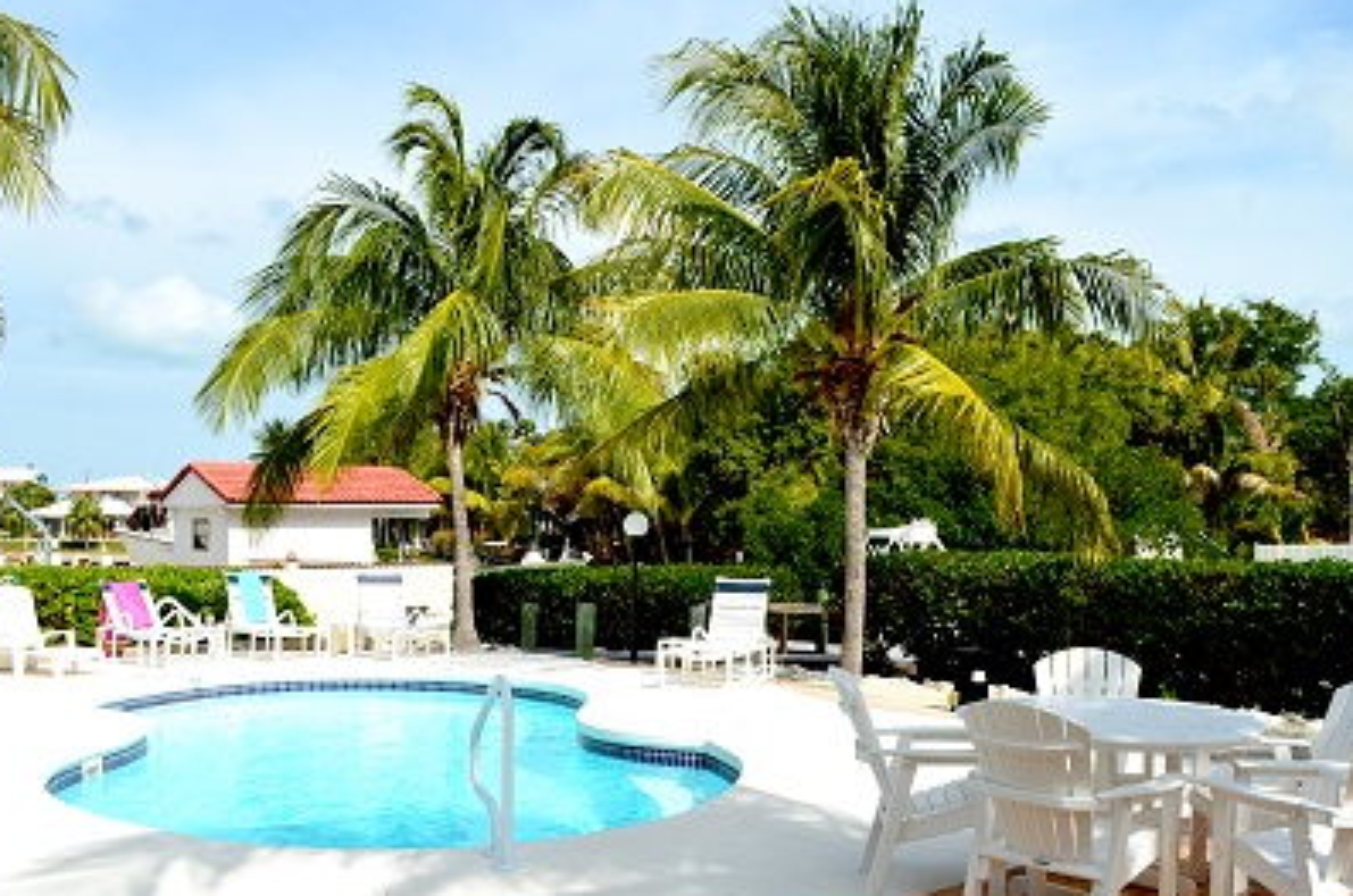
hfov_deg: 55.9
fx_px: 1275
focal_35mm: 34
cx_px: 699
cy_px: 465
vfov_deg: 38.7
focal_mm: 18
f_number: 11
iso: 200
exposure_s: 1/400
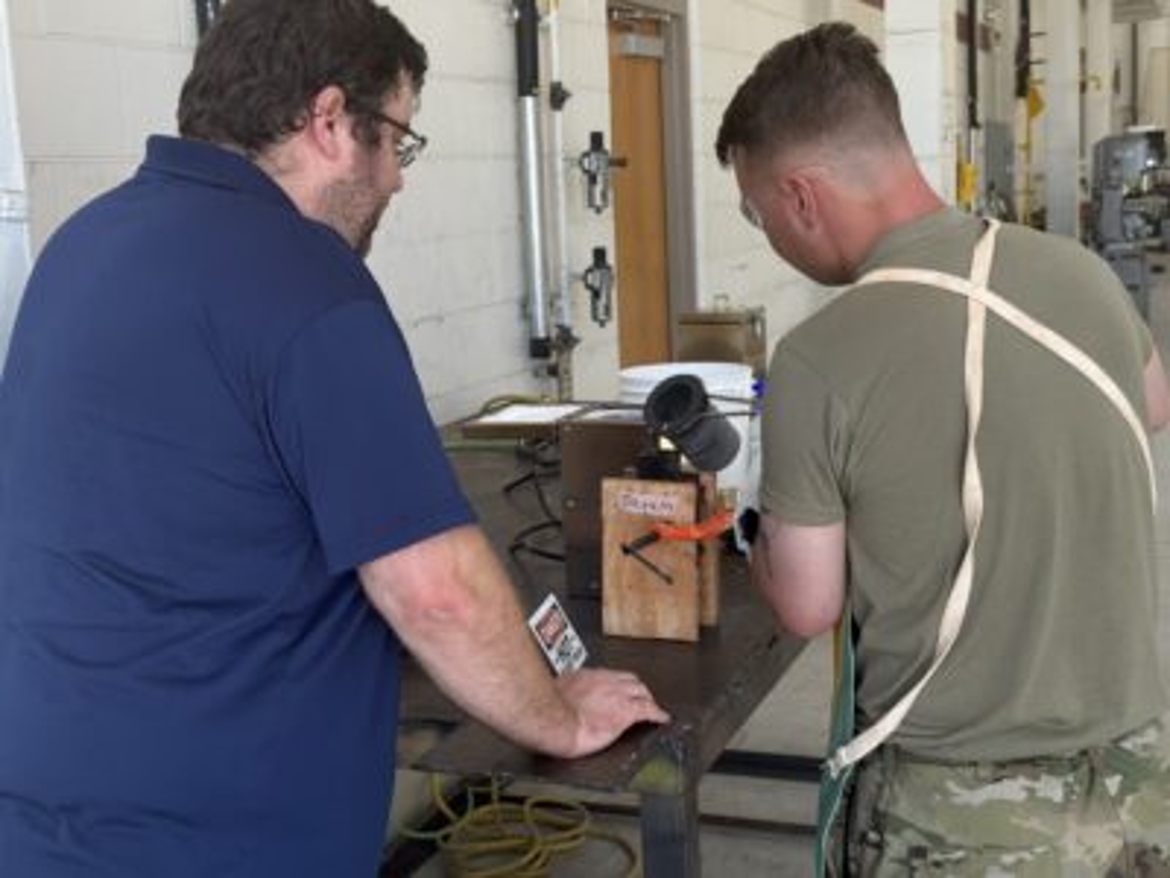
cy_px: 439
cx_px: 585
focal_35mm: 48
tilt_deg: -9.2
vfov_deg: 30.3
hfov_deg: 39.7
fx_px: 1622
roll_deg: +3.4
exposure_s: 1/356
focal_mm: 6.76
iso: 80
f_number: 1.78
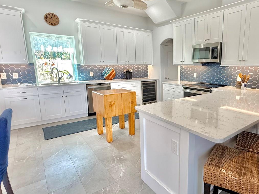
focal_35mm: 22
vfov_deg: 61.1
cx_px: 176
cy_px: 93
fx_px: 165
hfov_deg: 73.7
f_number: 2.2
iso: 125
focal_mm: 2.22
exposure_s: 1/120
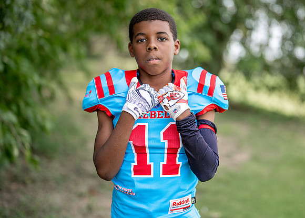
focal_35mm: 64
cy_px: 96
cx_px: 170
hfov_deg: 31.0
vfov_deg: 22.4
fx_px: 550
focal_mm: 50
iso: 100
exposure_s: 1/2000
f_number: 1.2
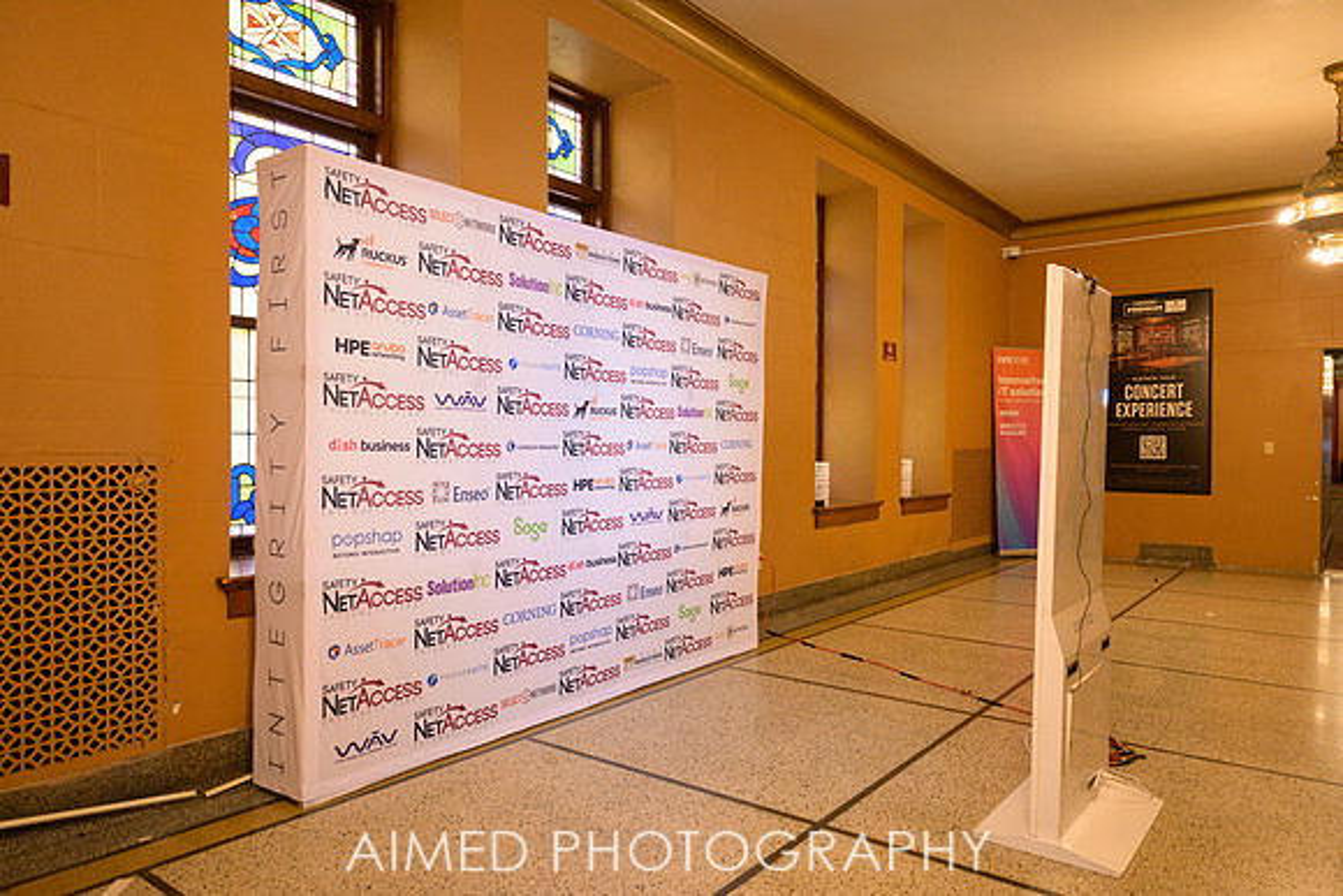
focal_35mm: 24
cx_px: 672
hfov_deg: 73.7
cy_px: 448
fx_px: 896
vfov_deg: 53.2
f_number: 2.8
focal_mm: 24
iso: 1000
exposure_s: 1/125
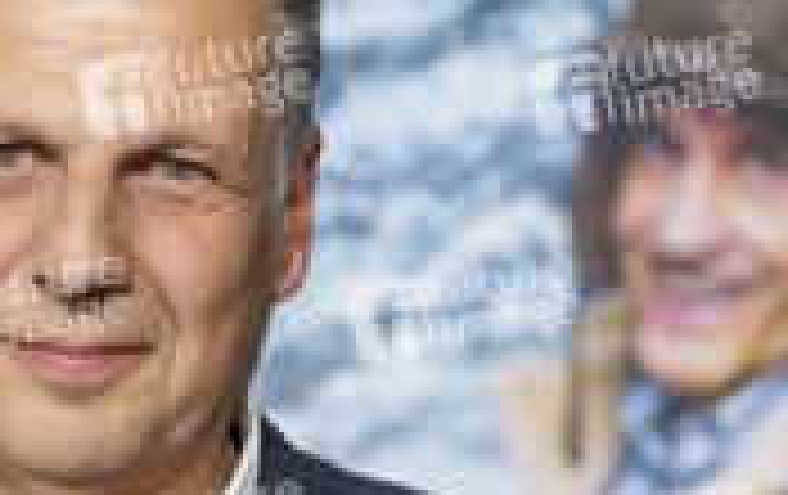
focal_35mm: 194
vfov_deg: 6.8
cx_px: 74
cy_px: 423
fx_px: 4173
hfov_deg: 10.7
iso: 640
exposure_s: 1/250
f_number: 2.8
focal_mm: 74
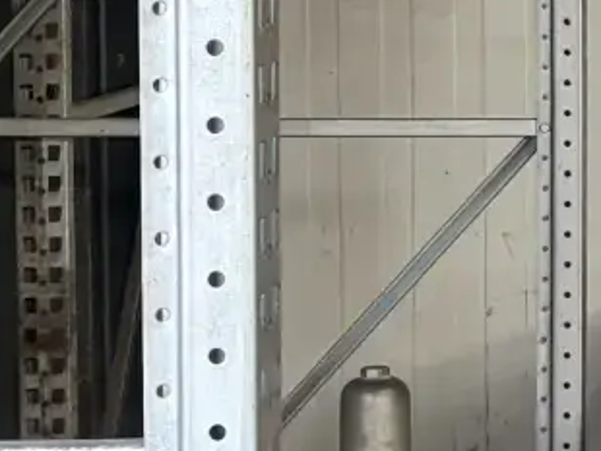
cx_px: 1072
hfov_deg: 11.4
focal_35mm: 161
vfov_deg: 9.2
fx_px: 2797
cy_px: 122
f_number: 1.6
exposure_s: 1/121
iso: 80
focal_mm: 5.96
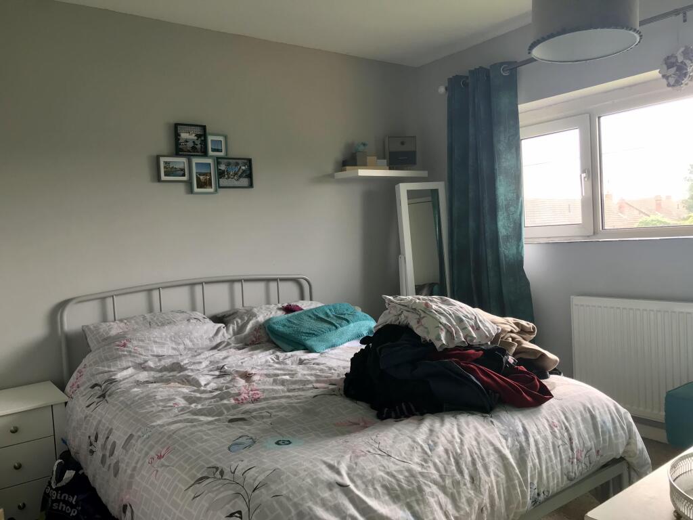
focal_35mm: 28
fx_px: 561
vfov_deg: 49.7
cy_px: 260
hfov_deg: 63.4
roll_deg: +3.1
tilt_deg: -1.3
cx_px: 346
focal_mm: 3.99
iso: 25
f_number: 1.8
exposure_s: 1/50
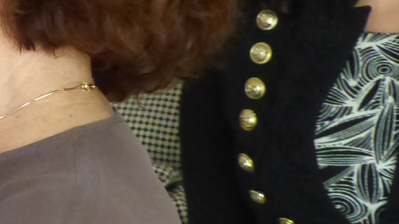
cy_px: 53
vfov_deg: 4.5
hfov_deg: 7.7
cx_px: -371
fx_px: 2835
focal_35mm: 268
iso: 800
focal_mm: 11.4
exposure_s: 1/200
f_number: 2.8
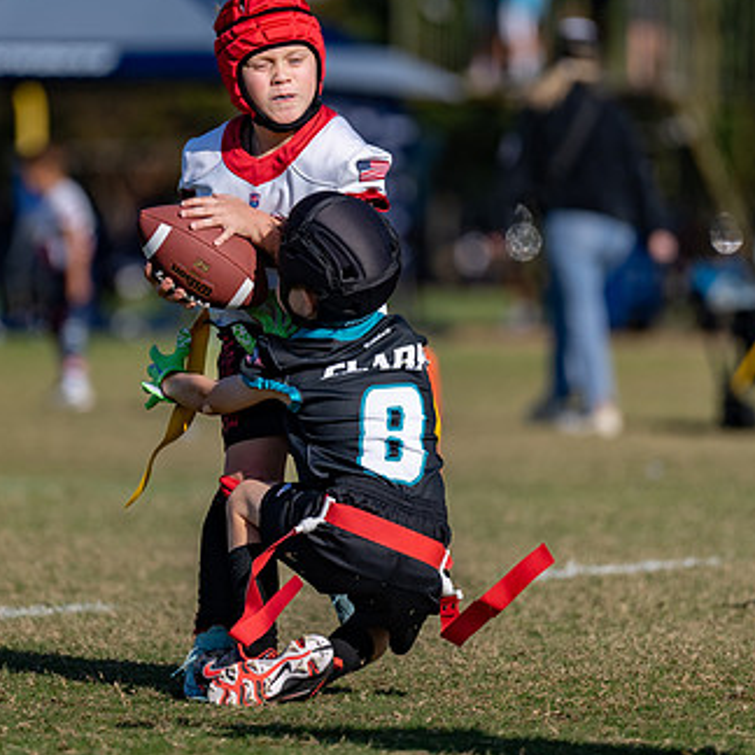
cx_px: 302
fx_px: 10339
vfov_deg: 4.2
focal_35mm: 419
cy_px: 266
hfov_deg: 4.2
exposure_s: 1/3200
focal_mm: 200
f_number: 2.8
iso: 100
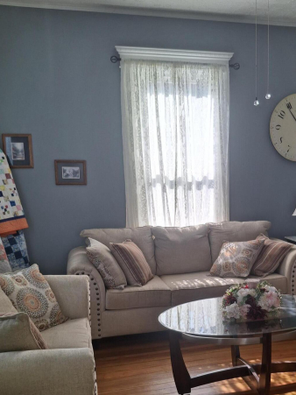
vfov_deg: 49.6
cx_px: 194
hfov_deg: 38.3
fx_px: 422
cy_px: 247
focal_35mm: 37
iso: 32
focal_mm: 4.69
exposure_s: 1/226
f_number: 1.8
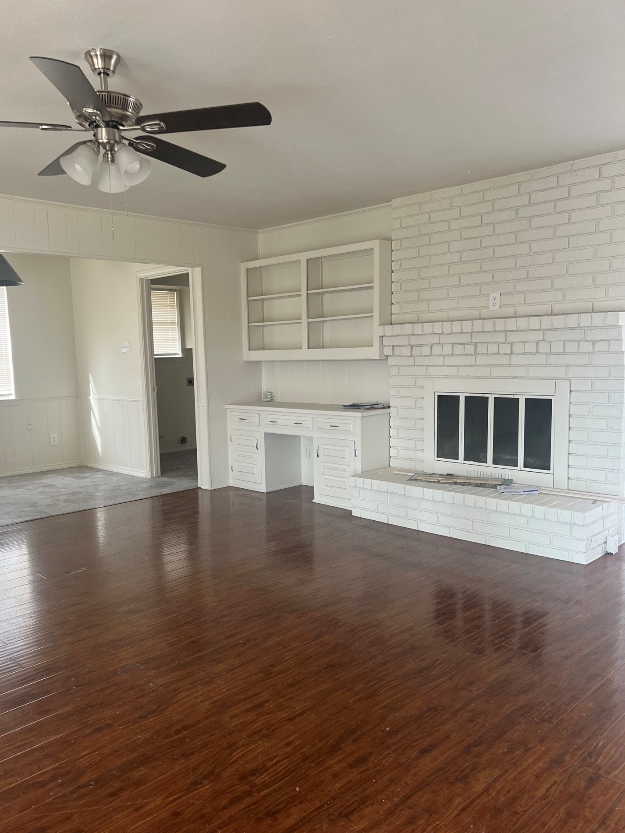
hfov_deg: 49.7
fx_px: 674
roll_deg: +1.5
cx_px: 290
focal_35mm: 28
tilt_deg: -6.4
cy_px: 439
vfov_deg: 63.4
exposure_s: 1/103
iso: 125
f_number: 1.5
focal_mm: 5.7
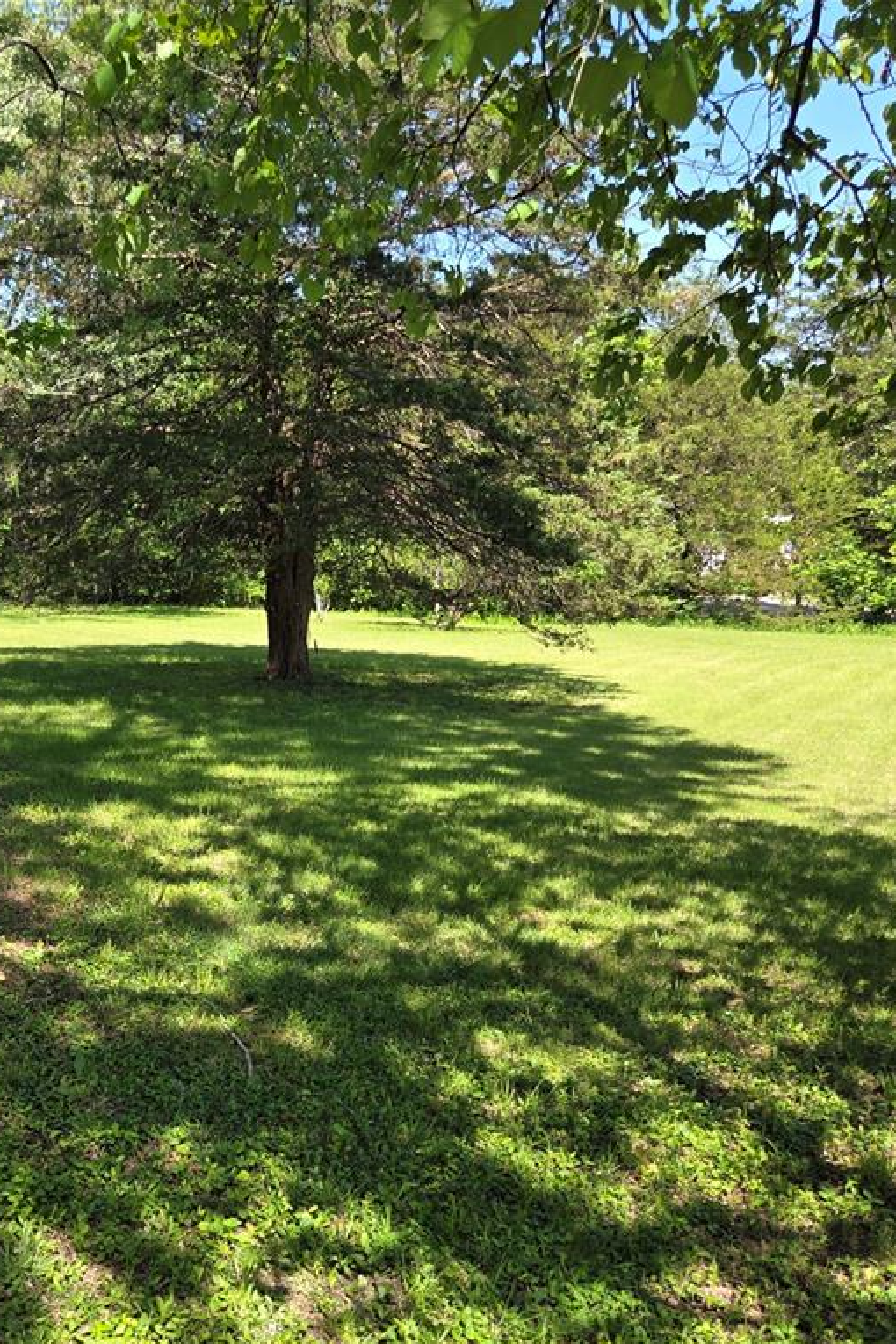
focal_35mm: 32
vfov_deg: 58.7
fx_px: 1195
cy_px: 673
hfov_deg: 39.7
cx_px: 200
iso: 80
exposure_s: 1/1232
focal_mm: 5.4
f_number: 1.8
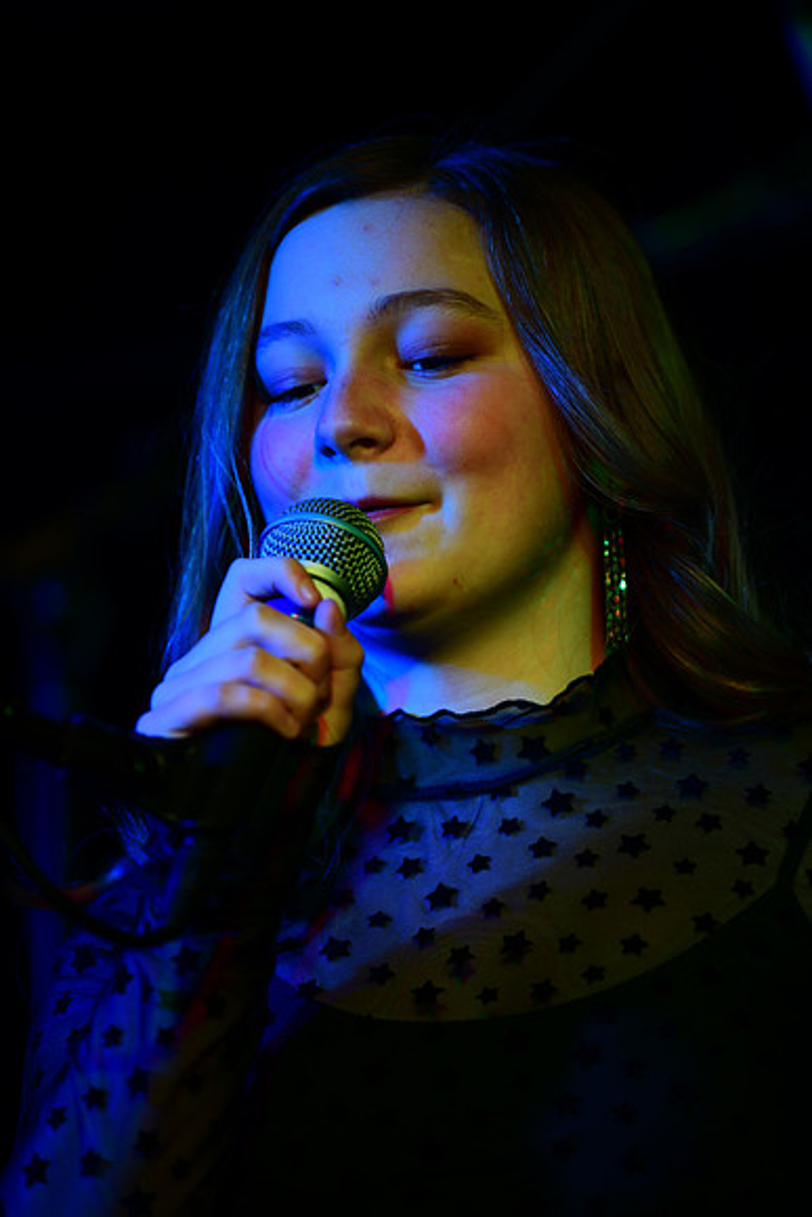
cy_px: 608
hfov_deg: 6.9
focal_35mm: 200
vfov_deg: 10.3
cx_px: 406
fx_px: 6762
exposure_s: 1/320
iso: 500
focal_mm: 200
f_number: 2.8
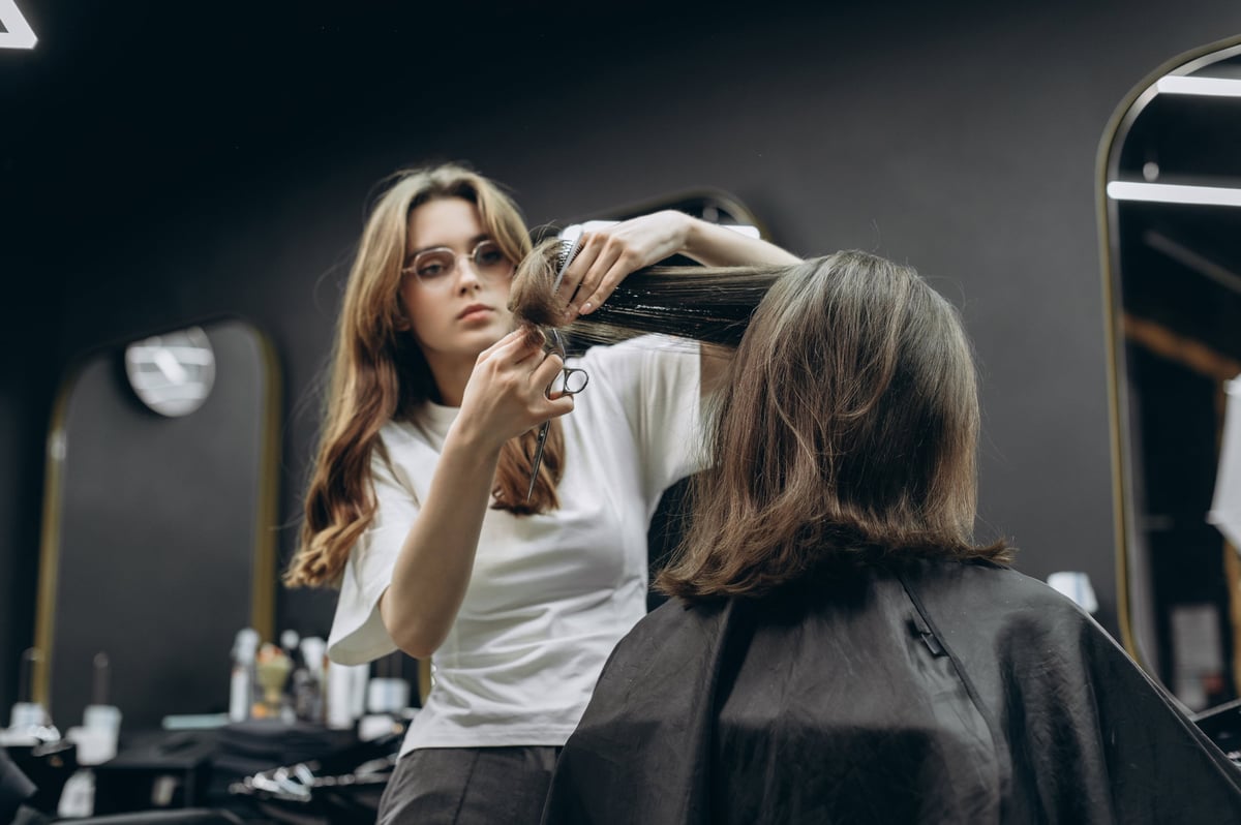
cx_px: 620
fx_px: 1722
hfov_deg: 39.6
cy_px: 412
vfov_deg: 26.9
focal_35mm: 50
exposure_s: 1/640
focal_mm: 50
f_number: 2.8
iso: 800
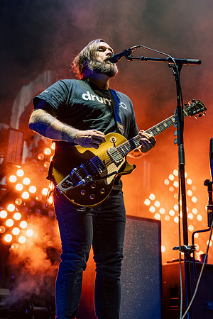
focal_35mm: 52
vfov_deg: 38.2
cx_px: 106
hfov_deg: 26.0
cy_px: 160
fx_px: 461
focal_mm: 52
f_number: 4
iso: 1600
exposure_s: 1/160
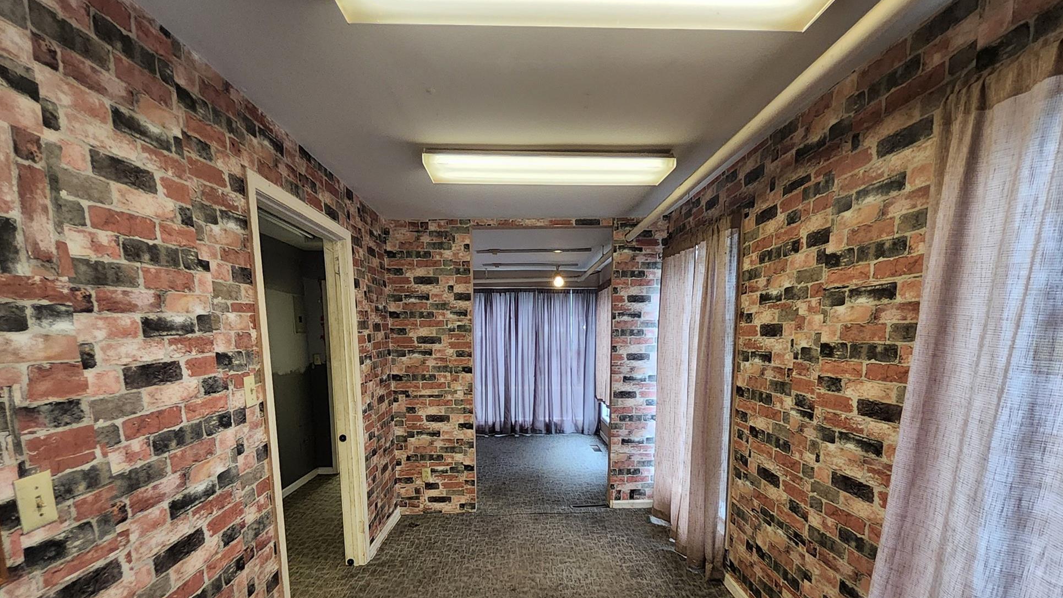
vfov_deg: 68.7
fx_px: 423
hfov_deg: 103.0
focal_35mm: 15
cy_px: 394
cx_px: 519
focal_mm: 1.13
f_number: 2.2
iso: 200
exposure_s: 1/60
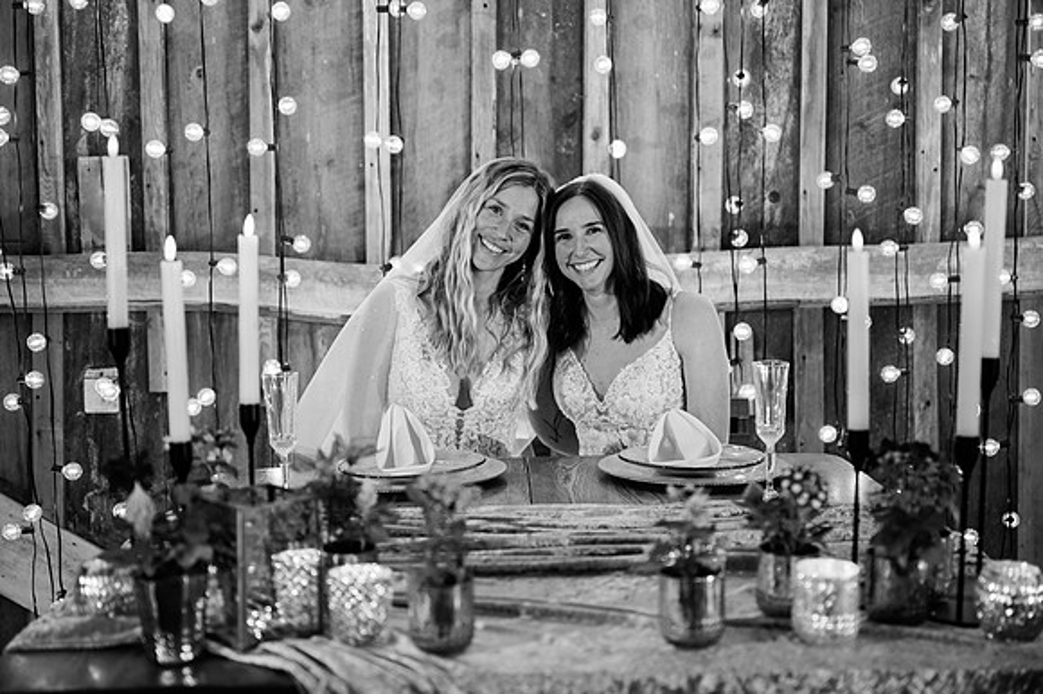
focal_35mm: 43
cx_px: 522
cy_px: 347
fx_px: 1233
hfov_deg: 45.8
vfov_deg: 31.4
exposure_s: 1/200
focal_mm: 42
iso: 800
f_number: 2.8
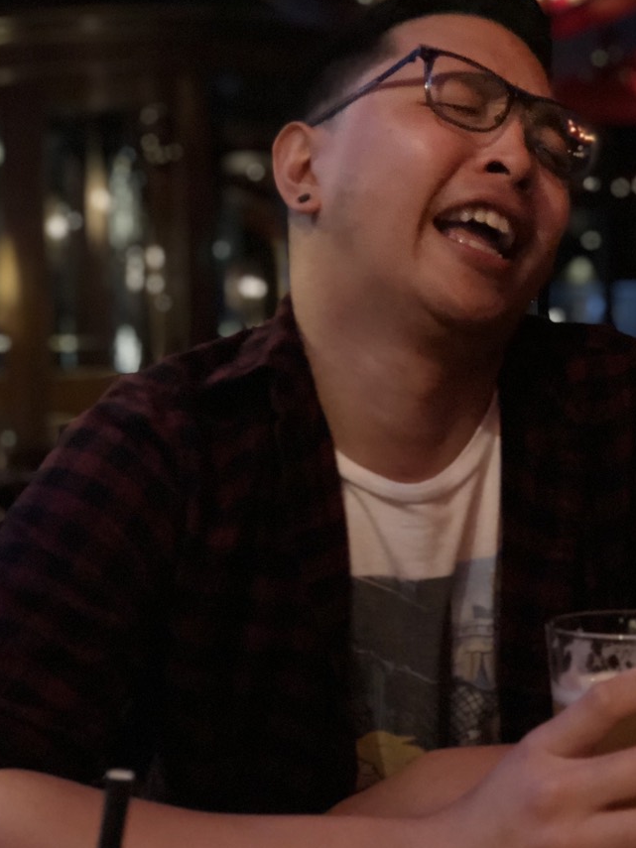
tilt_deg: -1.2
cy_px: 455
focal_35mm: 73
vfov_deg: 26.7
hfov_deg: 20.1
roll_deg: +1.6
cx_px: 420
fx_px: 1789
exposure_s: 1/9
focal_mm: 6
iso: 160
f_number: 2.4
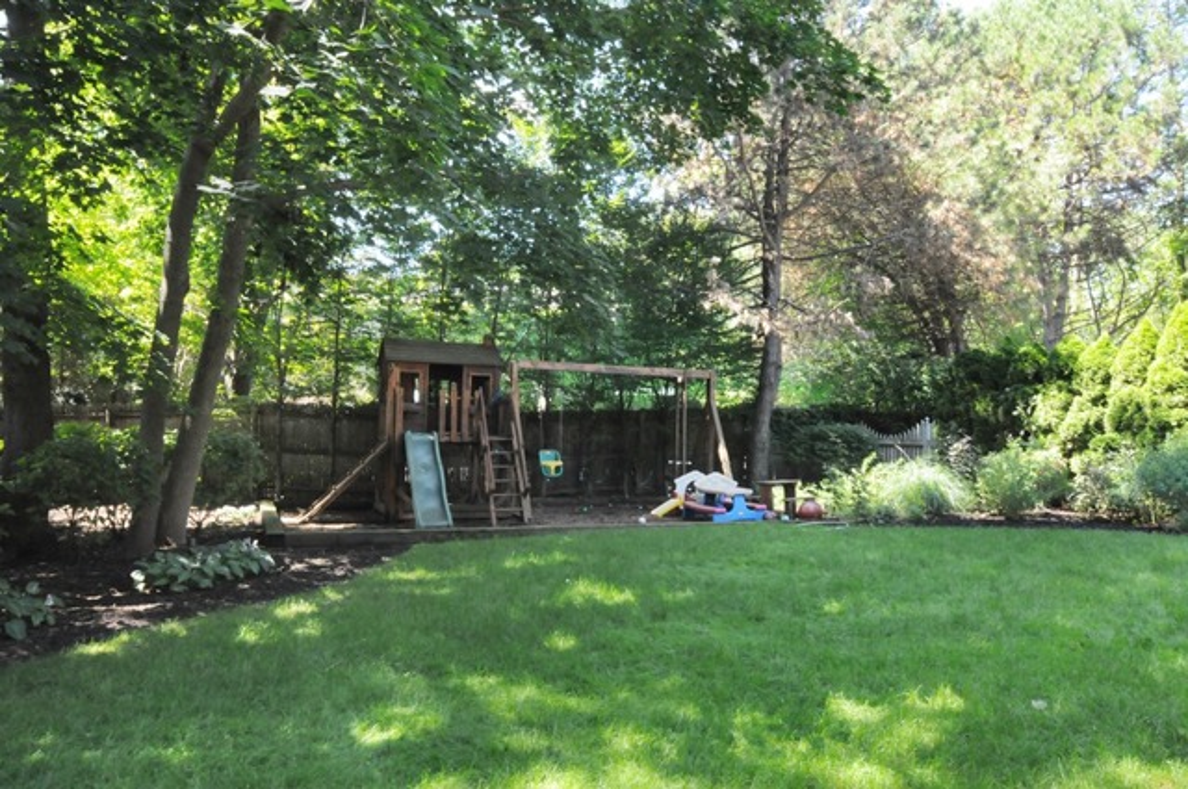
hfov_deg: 62.0
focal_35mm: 30
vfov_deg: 43.5
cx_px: 594
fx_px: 989
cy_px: 394
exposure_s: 1/45
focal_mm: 20
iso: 1100
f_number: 13
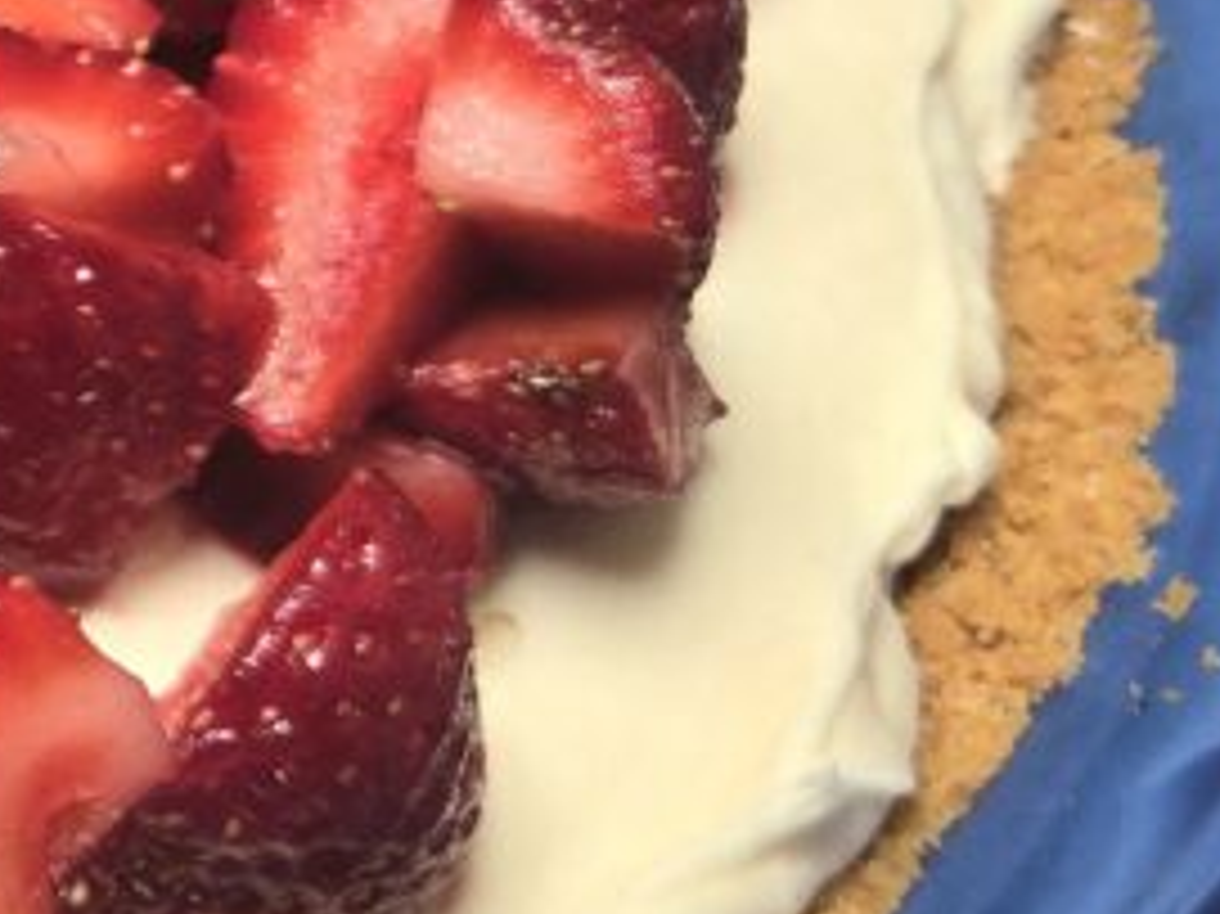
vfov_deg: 16.9
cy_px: 212
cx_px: -500
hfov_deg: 20.0
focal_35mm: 87
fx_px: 3065
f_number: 1.8
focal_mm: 5.4
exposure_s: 1/120
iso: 100
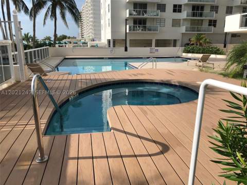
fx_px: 200
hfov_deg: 63.4
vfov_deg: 49.7
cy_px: 92
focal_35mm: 28
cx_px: 124
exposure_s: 1/2088
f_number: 1.8
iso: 20
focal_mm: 4
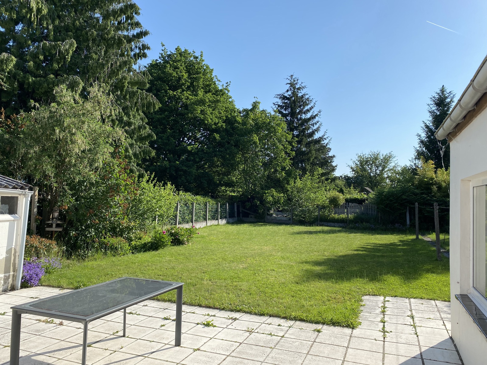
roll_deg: -2.3
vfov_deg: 53.1
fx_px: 366
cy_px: 182
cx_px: 244
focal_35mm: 26
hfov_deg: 67.3
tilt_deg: +3.8
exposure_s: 1/2890
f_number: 1.8
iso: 32
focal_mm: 4.25
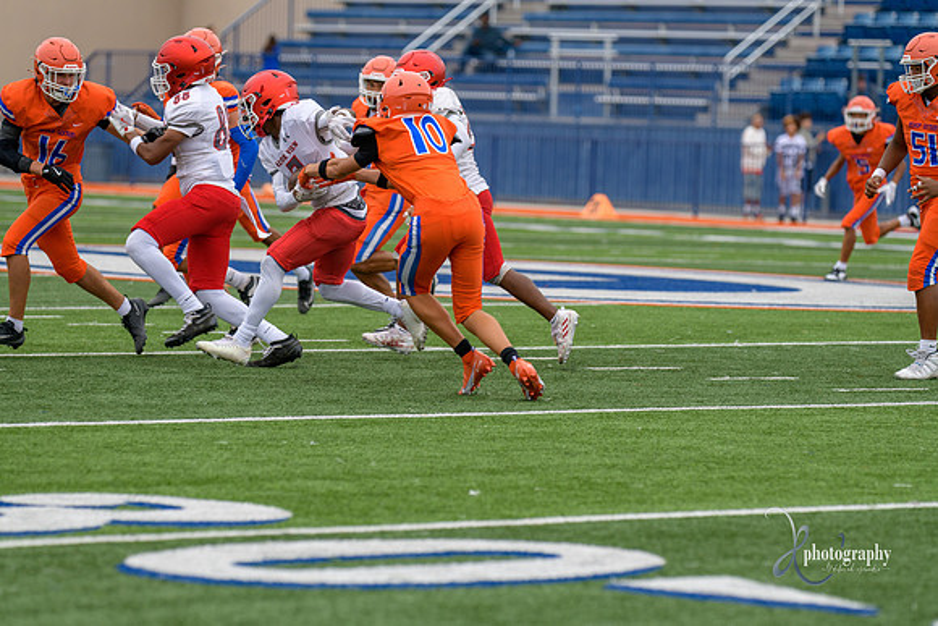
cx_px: 469
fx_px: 5473
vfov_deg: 6.5
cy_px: 313
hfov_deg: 9.8
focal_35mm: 210
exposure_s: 1/800
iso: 220
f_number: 3.5
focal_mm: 210
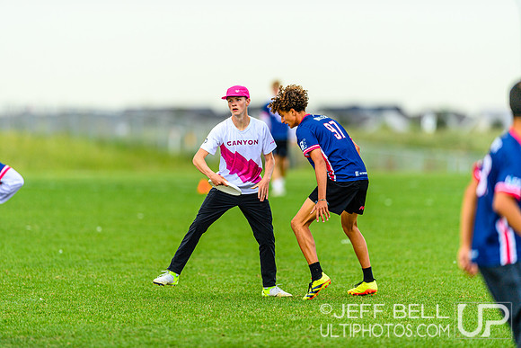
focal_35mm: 400
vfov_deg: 3.4
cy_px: 174
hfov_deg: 5.2
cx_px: 260
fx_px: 5790
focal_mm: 400
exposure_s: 1/1250
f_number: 3.2
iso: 180
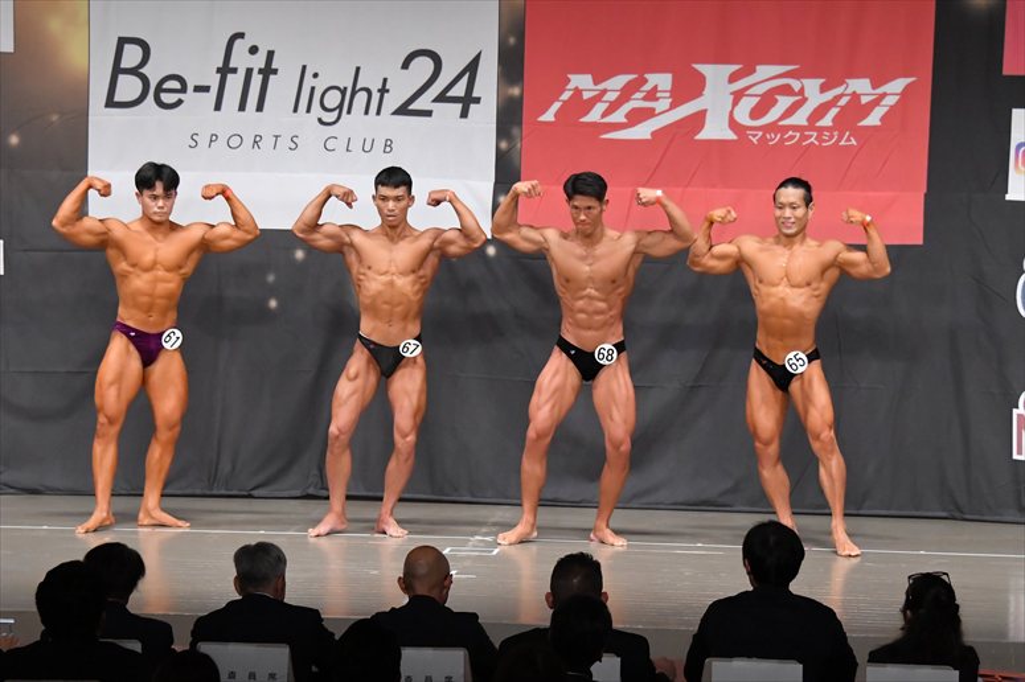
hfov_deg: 14.9
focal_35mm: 138
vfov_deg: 9.9
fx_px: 3927
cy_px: 341
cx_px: 512
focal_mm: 92
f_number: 5.6
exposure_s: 1/400
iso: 6400
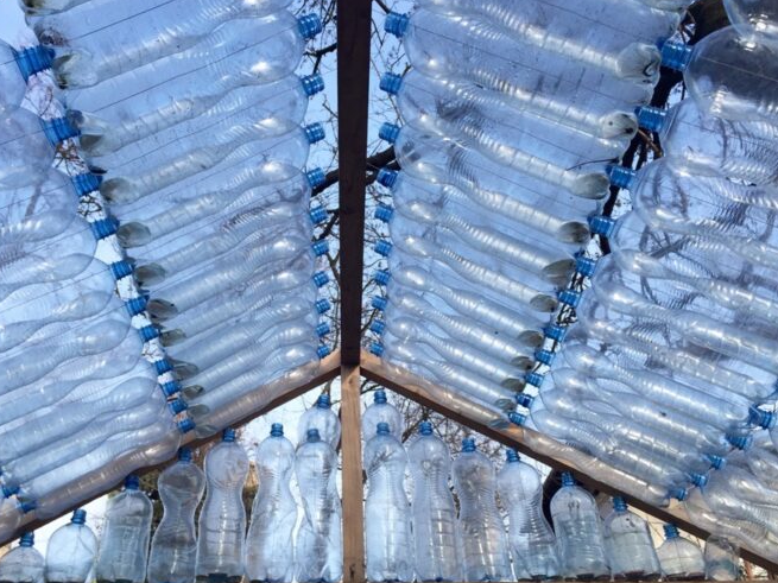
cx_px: 348
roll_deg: -1.4
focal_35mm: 34
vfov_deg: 41.8
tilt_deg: +32.5
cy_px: 290
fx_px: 764
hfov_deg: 53.9
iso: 32
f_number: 2.2
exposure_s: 1/608
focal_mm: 4.15
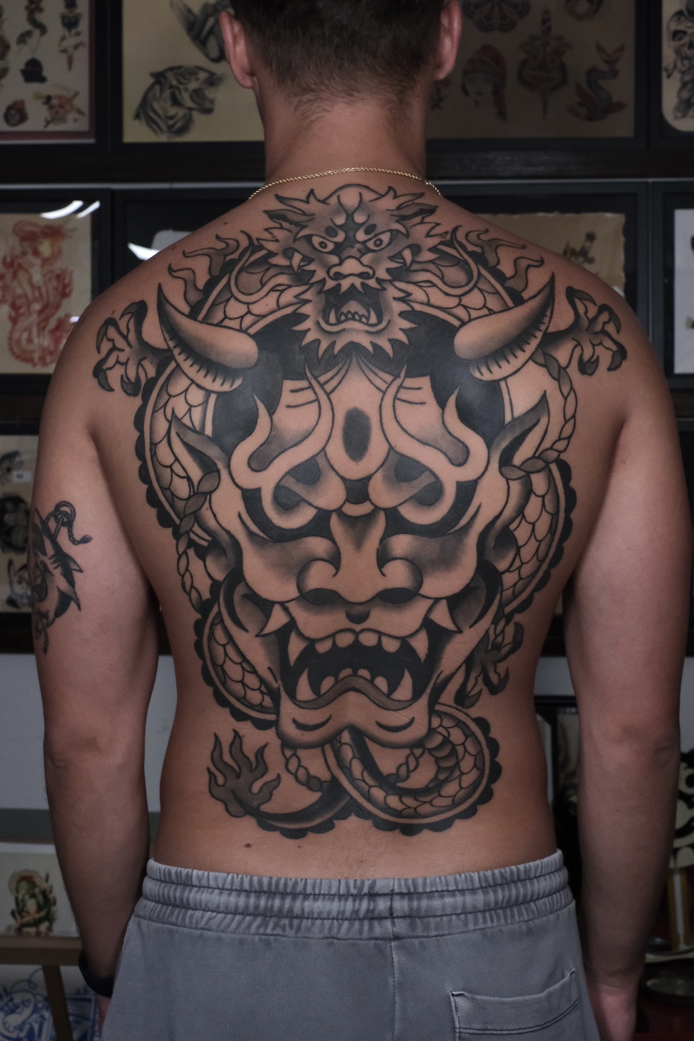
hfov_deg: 25.5
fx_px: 1532
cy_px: 520
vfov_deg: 37.5
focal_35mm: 53
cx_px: 347
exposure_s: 1/125
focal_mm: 35
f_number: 8
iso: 3200
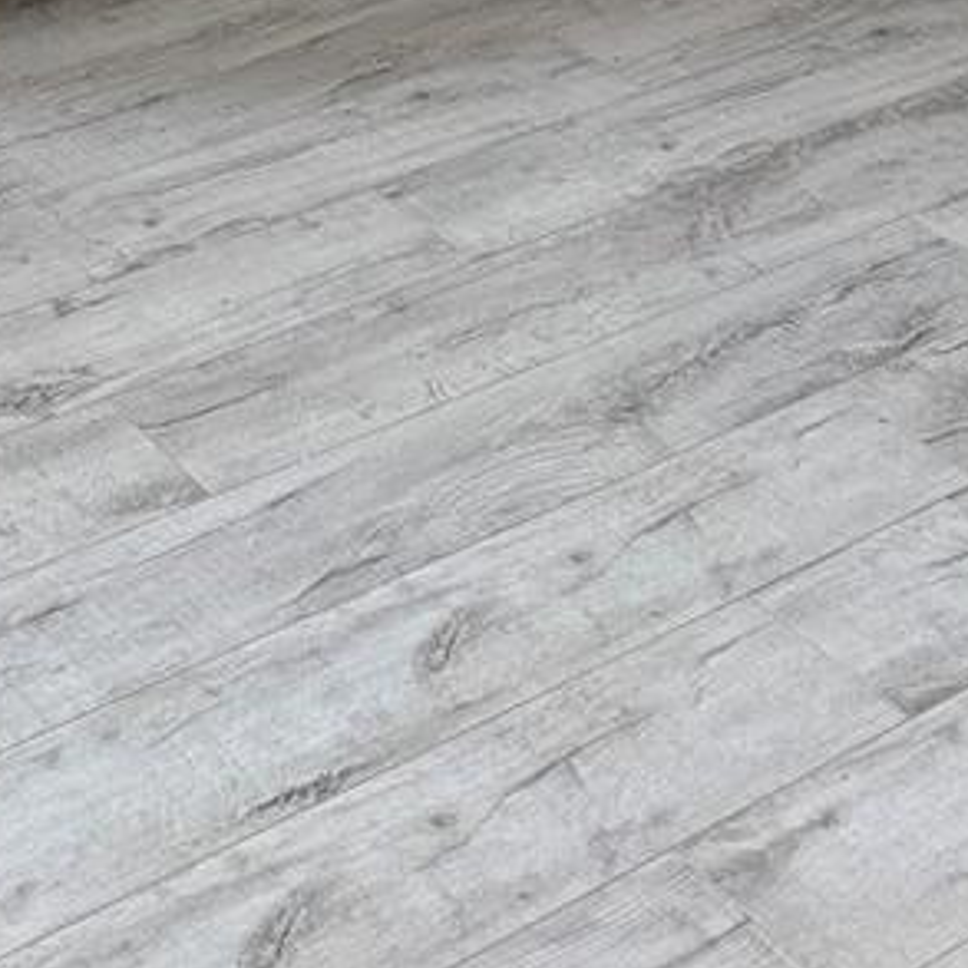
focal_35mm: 87
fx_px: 2752
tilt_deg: -6.4
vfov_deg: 16.1
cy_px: -899
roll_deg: +0.3
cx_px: 330
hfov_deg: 19.9
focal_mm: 6.76
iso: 80
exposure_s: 1/121
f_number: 1.78
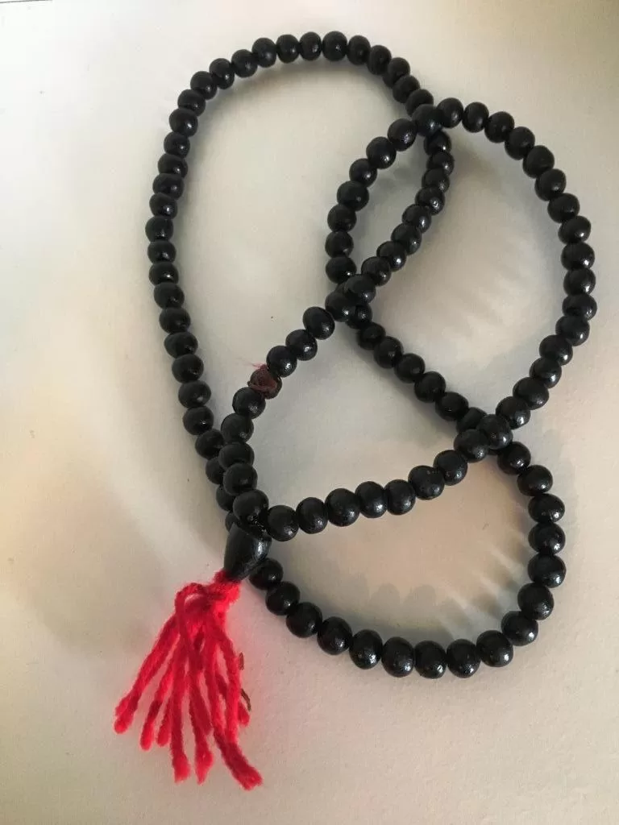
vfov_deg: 61.7
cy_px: 412
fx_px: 691
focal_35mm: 29
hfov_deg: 48.2
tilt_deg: -70.4
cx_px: 310
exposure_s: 1/17
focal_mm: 4.15
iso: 200
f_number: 2.2
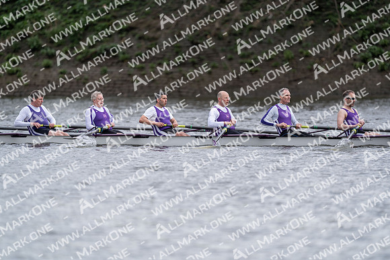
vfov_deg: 2.3
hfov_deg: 3.4
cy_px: 130
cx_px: 195
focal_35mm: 600
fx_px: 6501
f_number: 4
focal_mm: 600
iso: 400
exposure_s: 1/1250
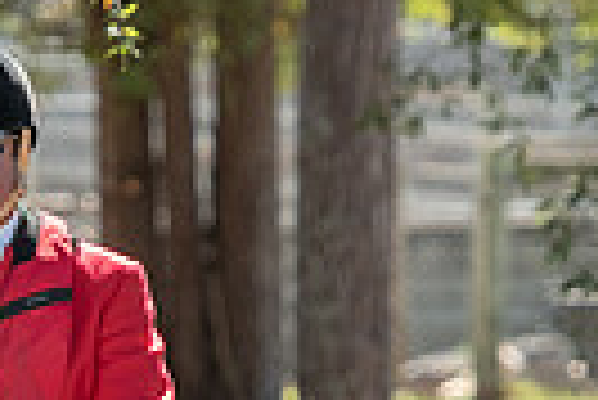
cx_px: 211
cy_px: 796
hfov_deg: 1.8
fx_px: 19074
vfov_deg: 1.2
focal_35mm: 1147
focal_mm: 165
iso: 280
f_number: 4
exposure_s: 1/320
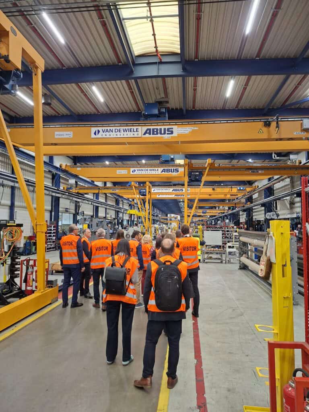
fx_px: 274
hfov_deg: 58.9
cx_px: 154
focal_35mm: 23
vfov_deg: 73.9
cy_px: 206
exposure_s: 1/100
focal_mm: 5.5
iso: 250
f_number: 1.8
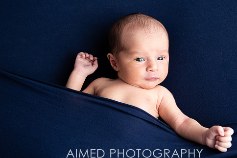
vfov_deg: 19.2
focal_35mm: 71
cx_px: 155
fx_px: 468
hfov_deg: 28.3
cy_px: 55
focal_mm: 52
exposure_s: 1/160
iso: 320
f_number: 3.5
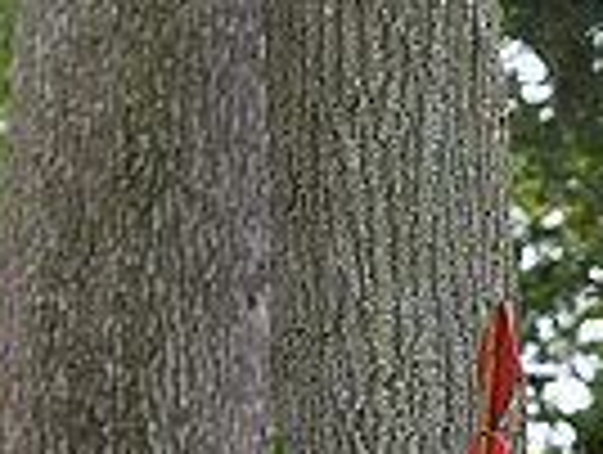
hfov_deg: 2.6
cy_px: 708
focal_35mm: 747
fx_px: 13036
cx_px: 1260
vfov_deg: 2.0
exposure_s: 1/1250
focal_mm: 120
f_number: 4.5
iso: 1000
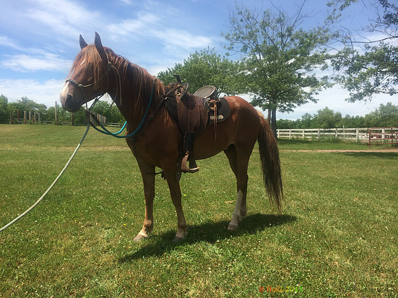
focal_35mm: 30
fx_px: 345
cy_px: 149
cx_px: 199
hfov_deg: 60.0
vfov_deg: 46.8
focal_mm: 4.12
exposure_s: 1/2160
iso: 40
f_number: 2.2
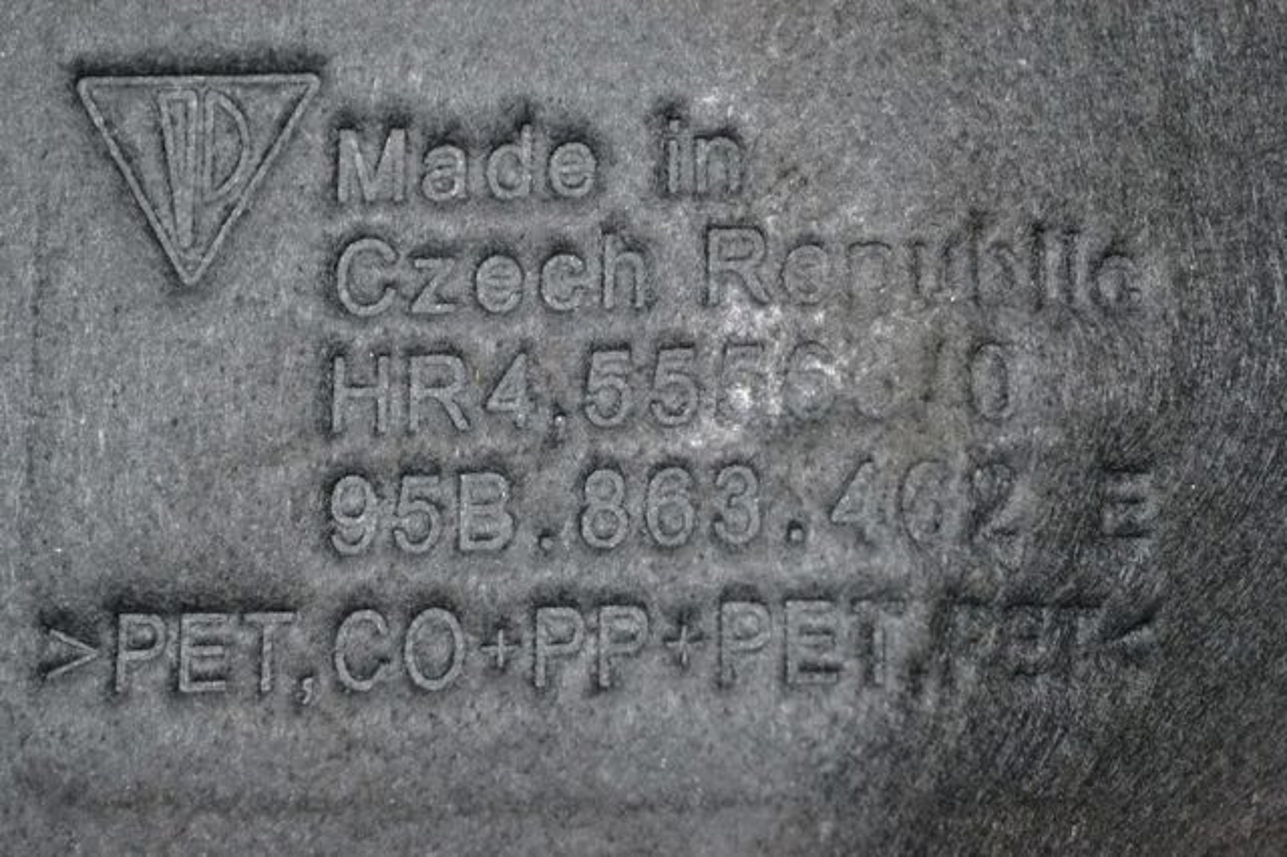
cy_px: 428
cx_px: 644
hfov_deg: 29.3
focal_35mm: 69
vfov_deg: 19.7
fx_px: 2465
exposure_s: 1/100
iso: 3200
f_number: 5.3
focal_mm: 46
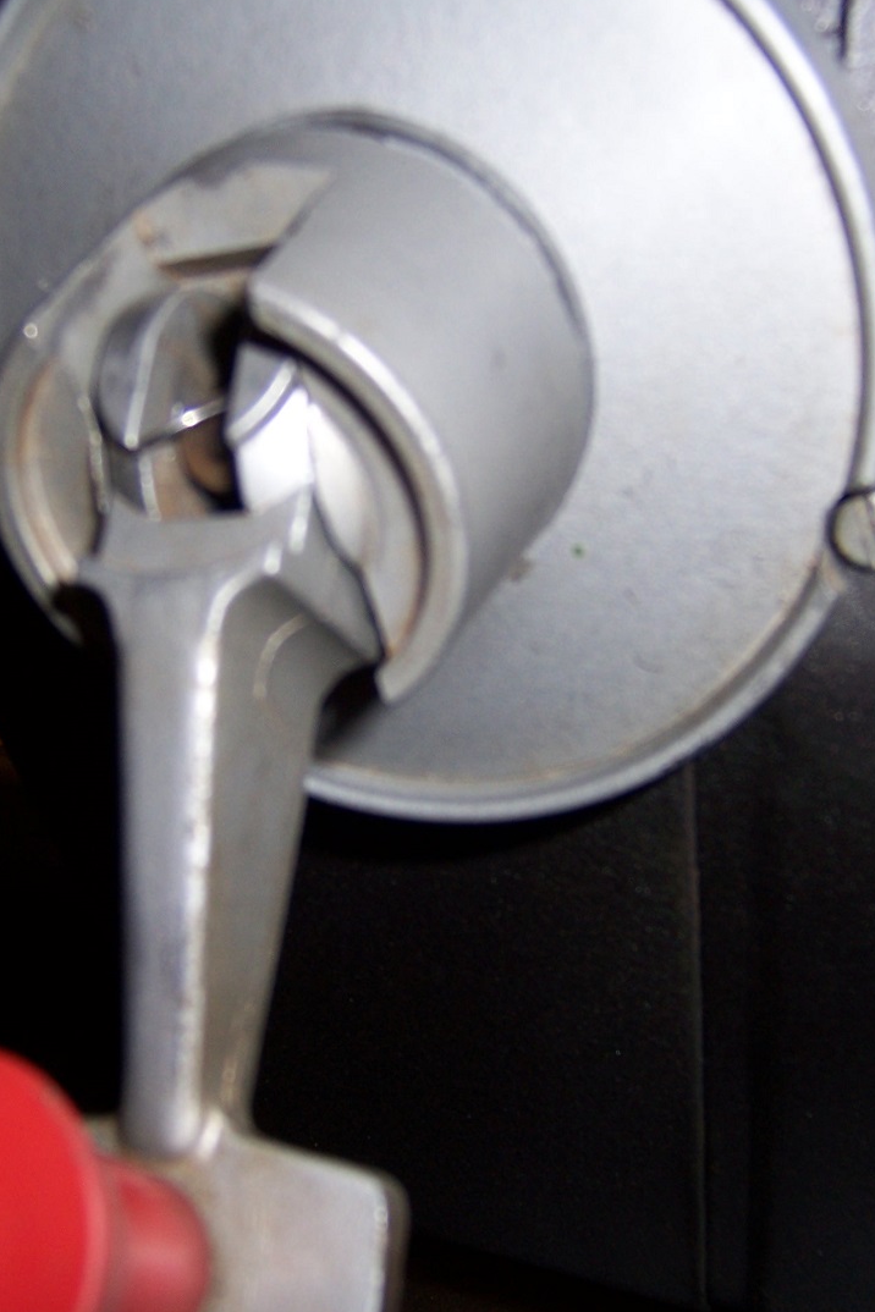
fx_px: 1677
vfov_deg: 42.7
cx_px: 362
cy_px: 654
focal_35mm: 46
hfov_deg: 29.2
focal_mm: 5.5
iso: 80
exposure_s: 1/60
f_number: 2.8
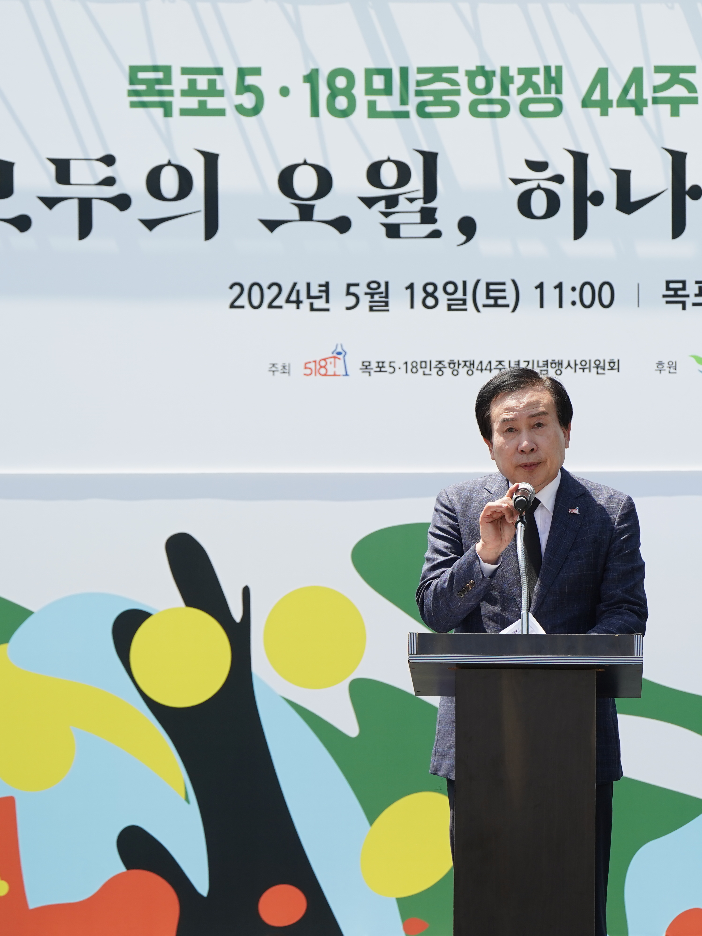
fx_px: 4380
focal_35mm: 162
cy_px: 469
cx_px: 511
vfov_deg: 12.2
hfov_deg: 9.2
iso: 320
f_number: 5.6
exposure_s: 1/800
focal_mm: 112
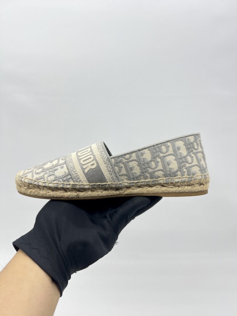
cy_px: 158
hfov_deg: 53.1
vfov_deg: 67.3
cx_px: 118
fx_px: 237
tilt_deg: -10.4
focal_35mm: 26
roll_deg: +1.6
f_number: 1.5
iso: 40
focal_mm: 5.7
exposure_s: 1/153
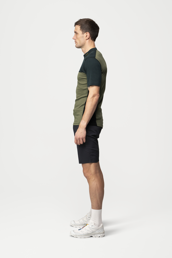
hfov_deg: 19.5
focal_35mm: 70
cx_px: 86
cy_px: 129
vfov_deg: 28.8
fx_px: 502
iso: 500
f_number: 5
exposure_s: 1/80
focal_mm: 70
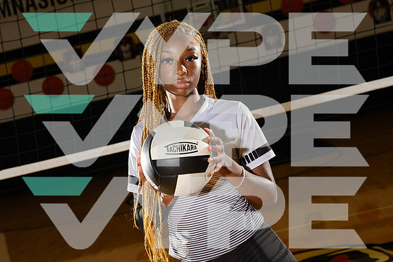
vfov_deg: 19.5
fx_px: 764
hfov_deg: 28.8
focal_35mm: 70
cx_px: 196
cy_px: 131
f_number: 7.1
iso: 250
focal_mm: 70
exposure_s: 1/250
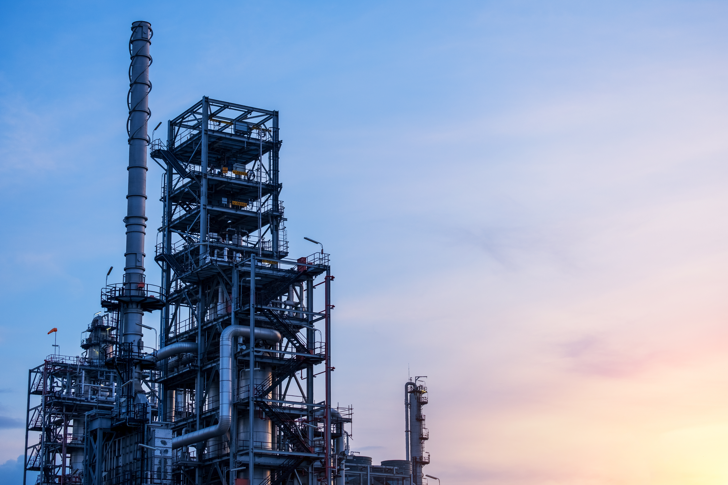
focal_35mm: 75
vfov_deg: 18.2
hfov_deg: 27.0
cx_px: 364
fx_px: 1517
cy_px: 242
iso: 200
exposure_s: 1/125
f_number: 4.5
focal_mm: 50
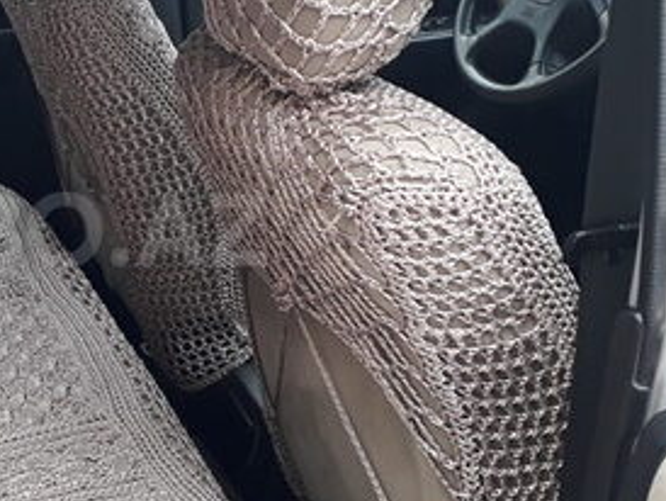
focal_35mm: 65
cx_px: 17
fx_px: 1252
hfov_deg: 28.2
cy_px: 230
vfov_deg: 22.6
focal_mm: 3.6
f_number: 1.9
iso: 80
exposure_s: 1/120
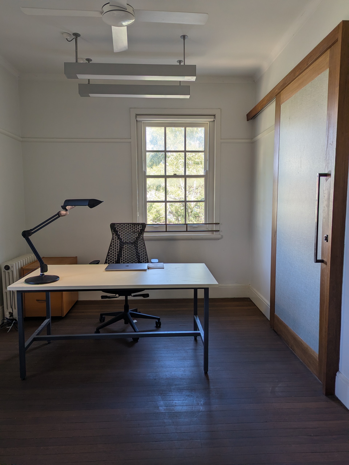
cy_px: 232
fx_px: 323
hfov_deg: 56.8
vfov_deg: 71.6
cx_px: 174
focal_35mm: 24
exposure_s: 1/145
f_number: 1.85
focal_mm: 6.81
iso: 41
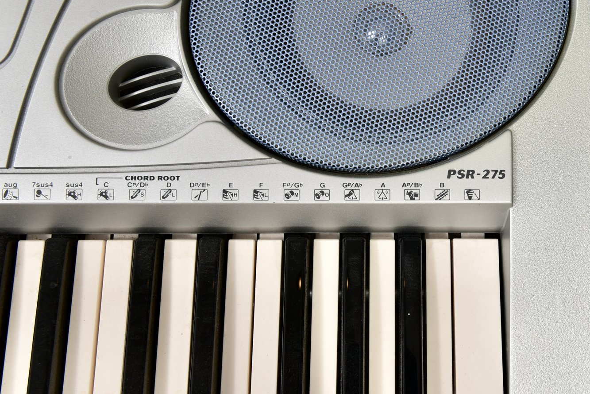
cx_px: 414
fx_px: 836
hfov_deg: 38.2
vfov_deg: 26.5
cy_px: 159
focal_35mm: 51
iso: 100
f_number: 14
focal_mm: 34
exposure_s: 1/60
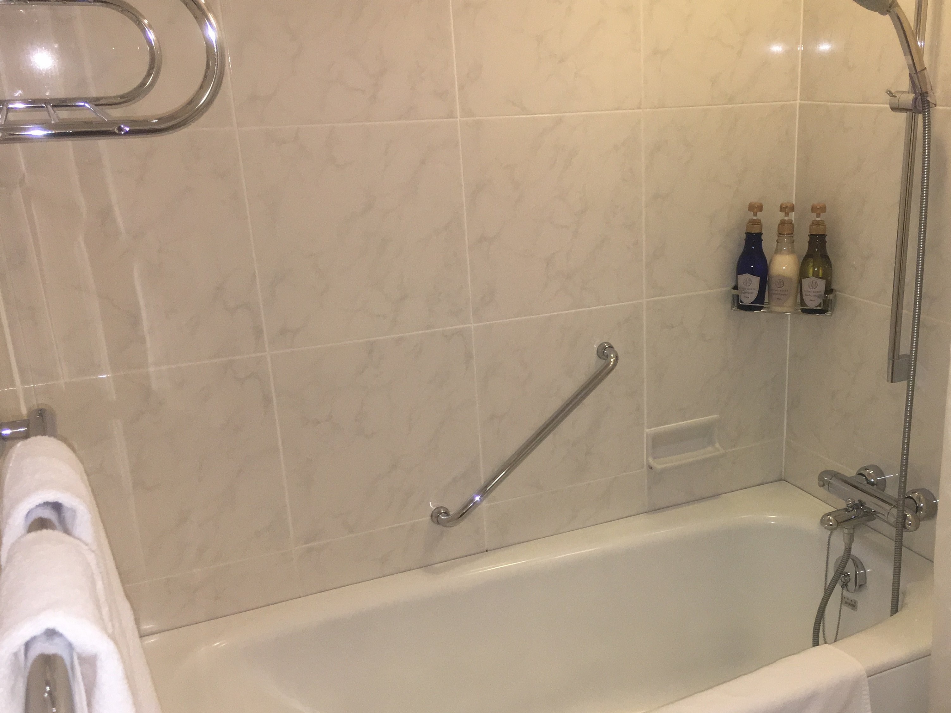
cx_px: 602
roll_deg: +1.8
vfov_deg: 38.6
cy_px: 410
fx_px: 1016
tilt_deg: -18.6
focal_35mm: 37
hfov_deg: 49.6
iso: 80
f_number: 2.2
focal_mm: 4.15
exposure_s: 1/33
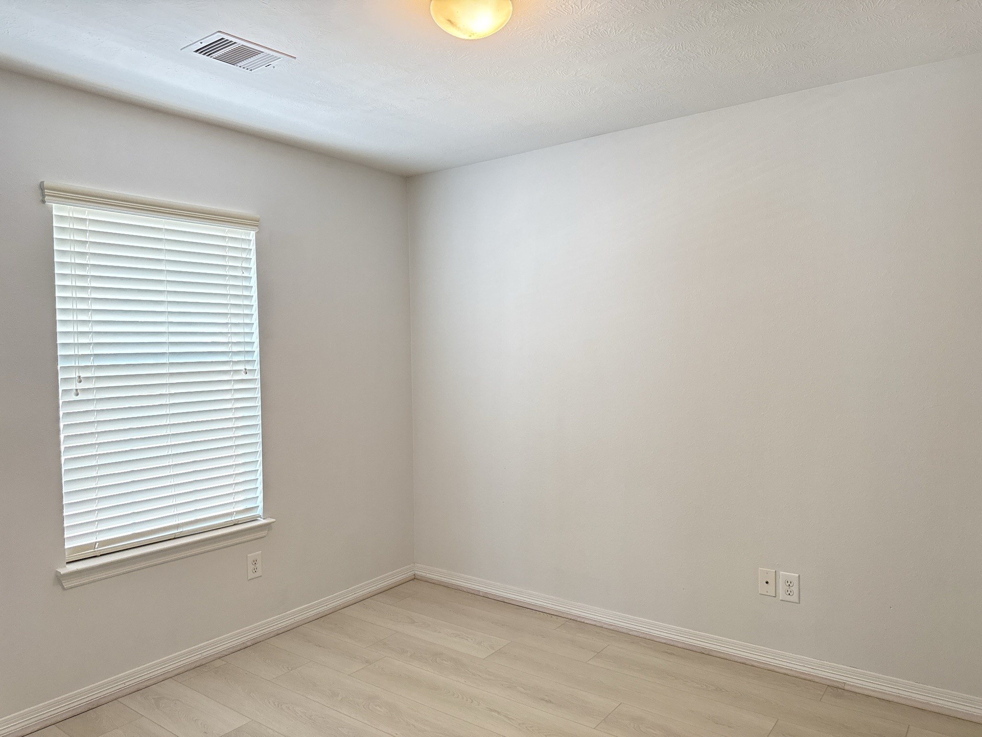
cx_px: 491
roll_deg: +0.9
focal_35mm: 24
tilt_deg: -1.8
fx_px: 681
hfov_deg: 71.6
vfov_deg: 56.8
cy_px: 368
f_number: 1.78
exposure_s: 1/120
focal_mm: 6.76
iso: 400
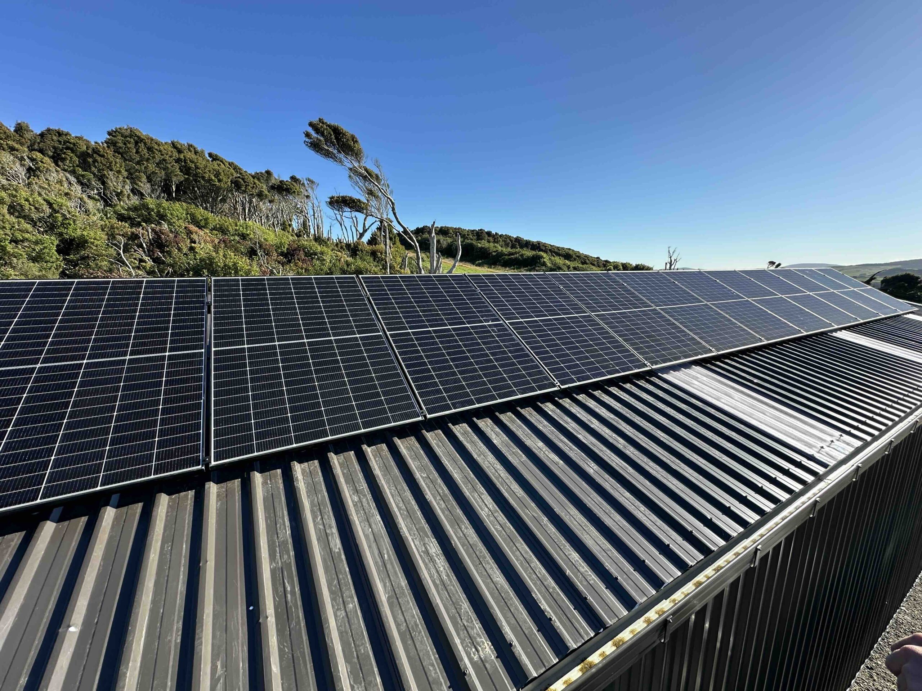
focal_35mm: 14
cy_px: 346
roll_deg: +1.4
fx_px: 373
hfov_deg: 102.1
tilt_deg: -11.1
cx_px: 461
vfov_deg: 85.7
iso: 40
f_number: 2.2
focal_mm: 2.22
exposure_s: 1/801
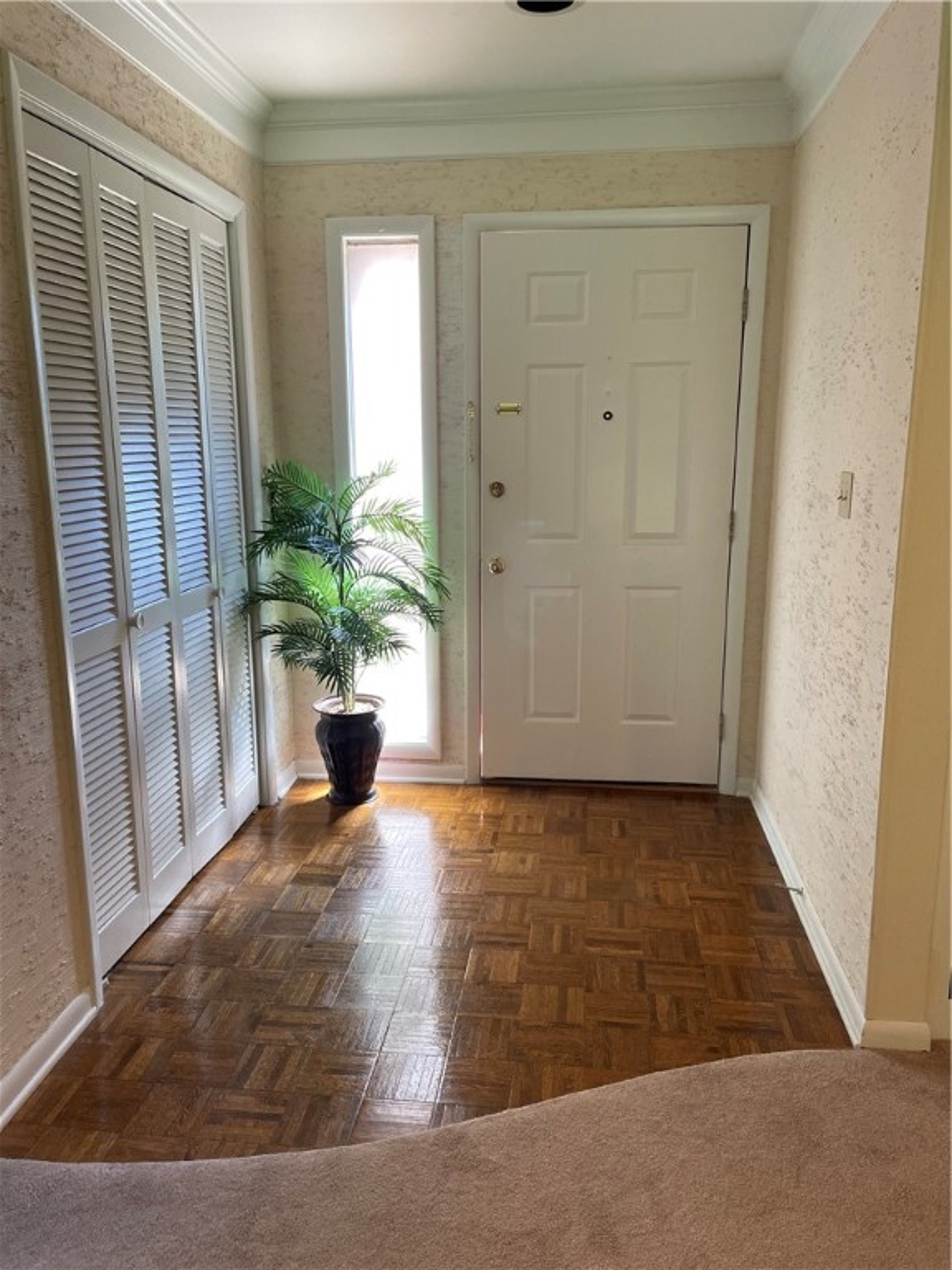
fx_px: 953
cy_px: 635
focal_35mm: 26
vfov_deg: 67.3
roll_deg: +0.7
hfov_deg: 53.1
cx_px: 476
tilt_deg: -11.7
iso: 125
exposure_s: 1/120
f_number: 1.6
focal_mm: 4.2
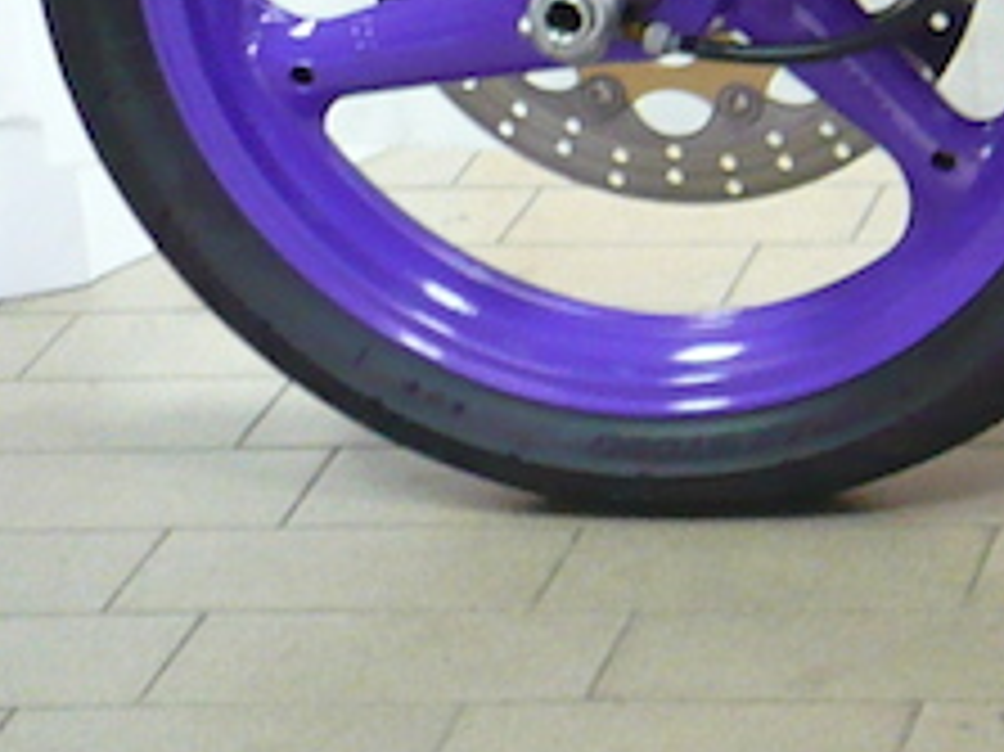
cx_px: 2175
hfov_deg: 10.6
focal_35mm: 166
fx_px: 4812
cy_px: -437
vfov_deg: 8.7
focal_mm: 6.1
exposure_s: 1/4
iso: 200
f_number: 2.8
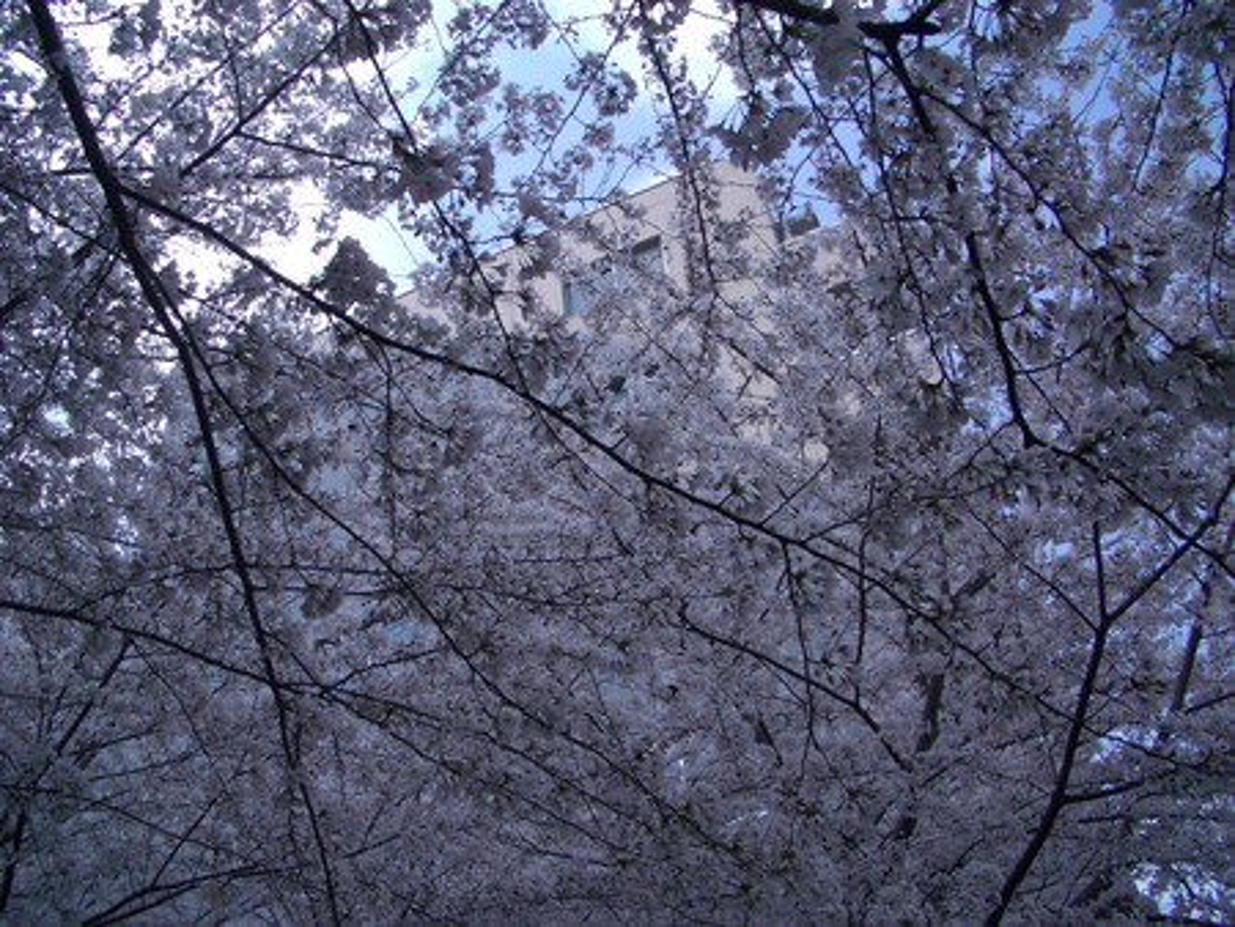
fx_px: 1249
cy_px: 464
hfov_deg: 52.6
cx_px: 618
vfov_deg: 40.7
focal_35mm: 35
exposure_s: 1/320
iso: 50
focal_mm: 5.8
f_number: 4.3
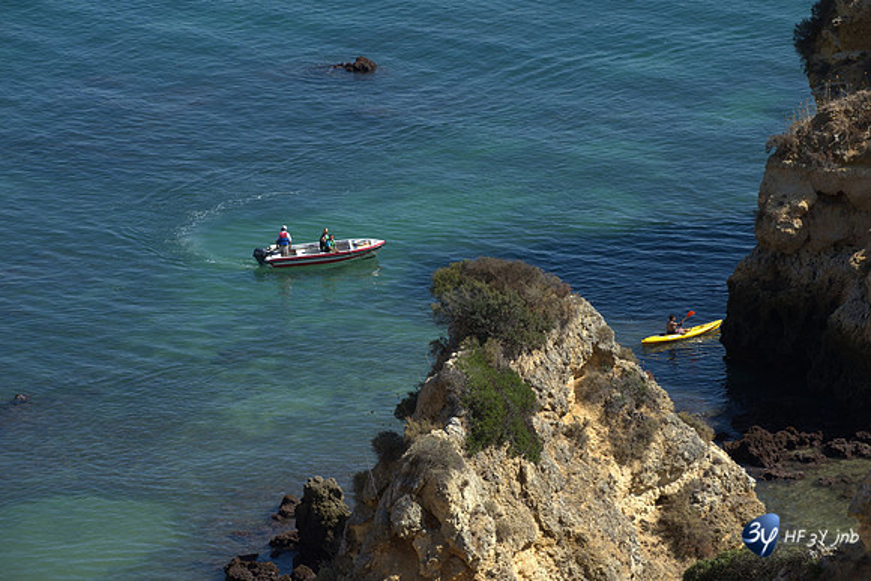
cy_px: 290
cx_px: 436
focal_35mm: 180
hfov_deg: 11.4
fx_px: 4356
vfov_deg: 7.6
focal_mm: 180
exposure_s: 1/250
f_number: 8
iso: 200
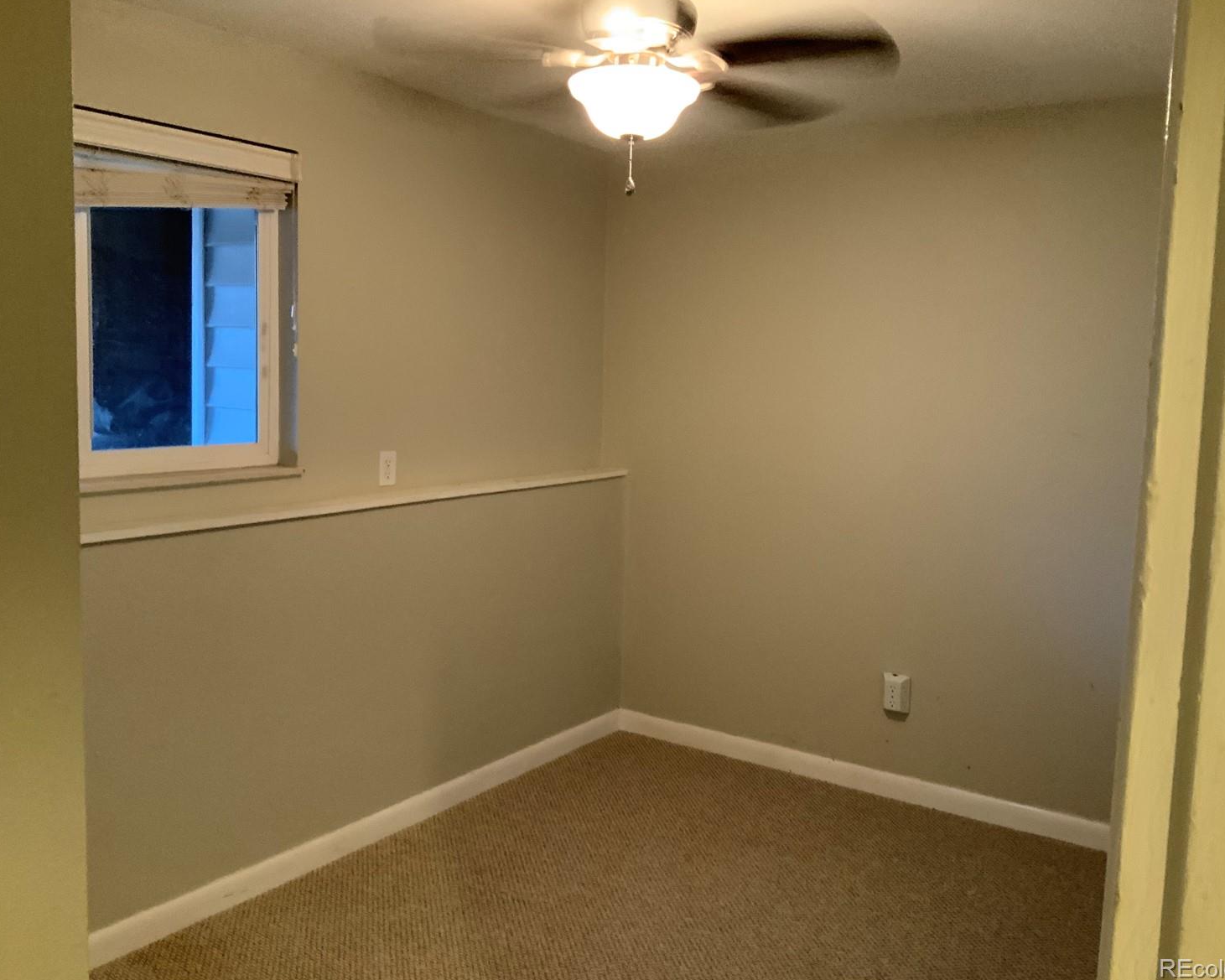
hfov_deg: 57.2
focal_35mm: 31
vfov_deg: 47.1
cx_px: 625
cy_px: 483
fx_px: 1124
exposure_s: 1/40
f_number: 1.8
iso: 250
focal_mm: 3
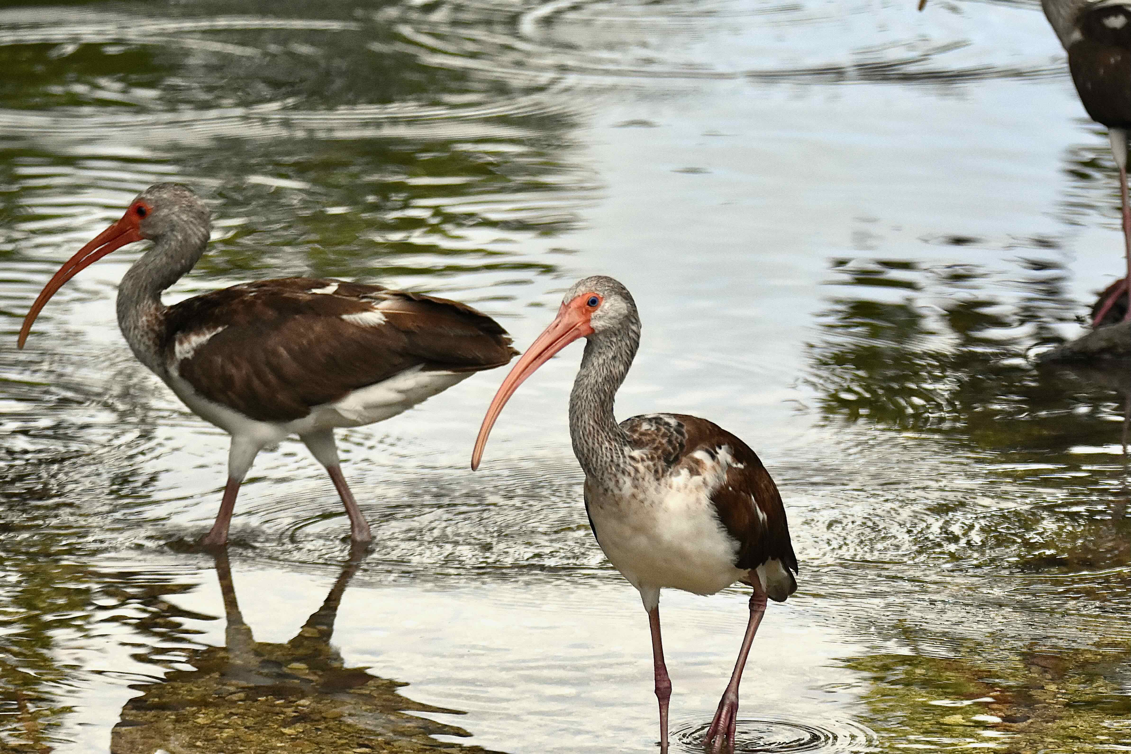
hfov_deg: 5.3
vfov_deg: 3.5
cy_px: 377
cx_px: 566
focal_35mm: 390
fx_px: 12252
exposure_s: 1/2500
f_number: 6.3
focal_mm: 260
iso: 2500
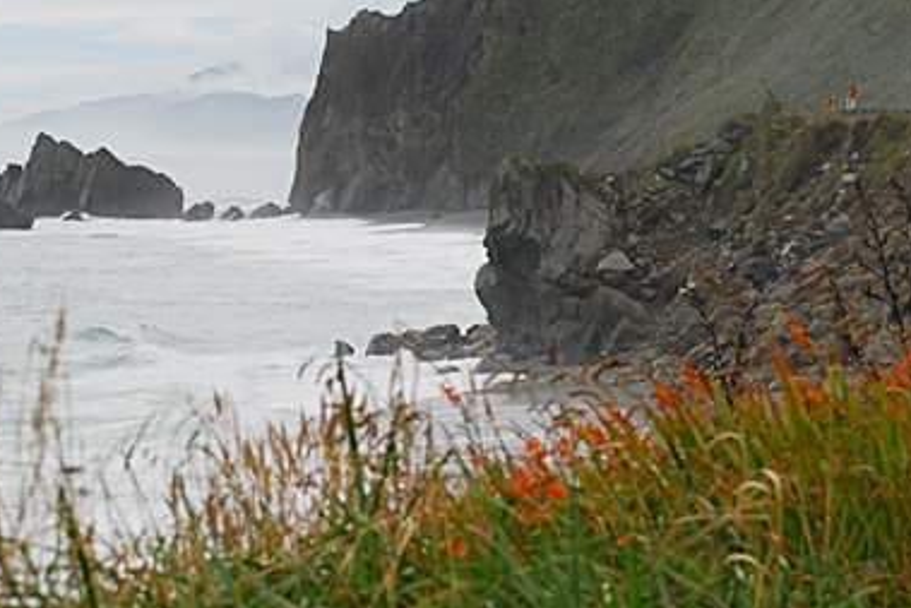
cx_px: 502
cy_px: 257
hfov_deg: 11.2
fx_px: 4658
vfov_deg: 7.5
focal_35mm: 184
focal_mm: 58
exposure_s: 1/1250
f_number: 5.6
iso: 400
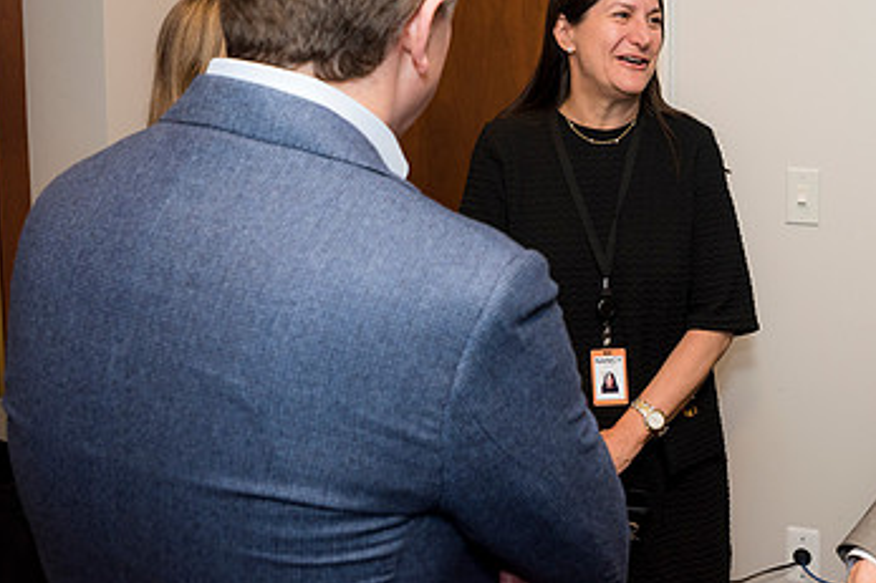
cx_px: 621
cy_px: 122
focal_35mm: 50
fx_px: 1216
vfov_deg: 26.5
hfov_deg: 38.9
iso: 800
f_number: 5
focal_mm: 29
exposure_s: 1/125
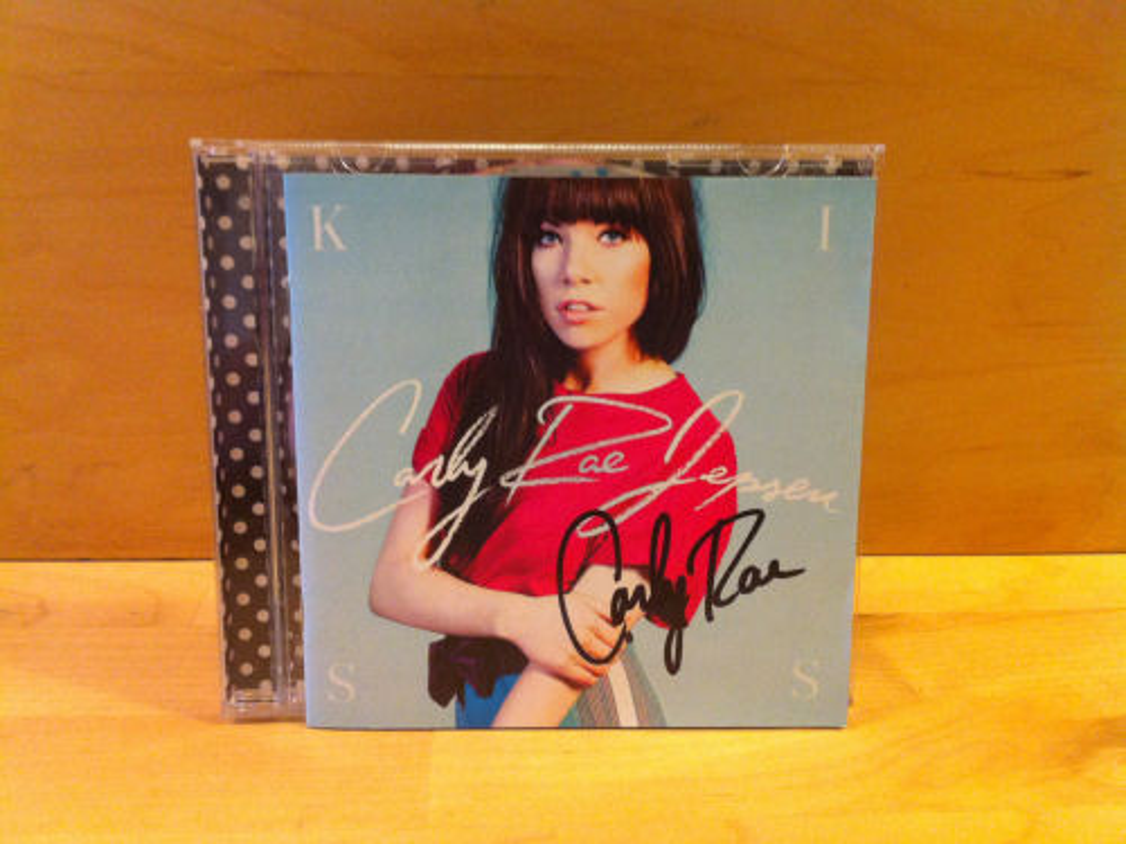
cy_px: 422
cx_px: 563
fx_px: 1138
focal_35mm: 35
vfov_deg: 40.7
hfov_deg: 52.6
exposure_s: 1/15
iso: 320
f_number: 2.8
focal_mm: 3.85
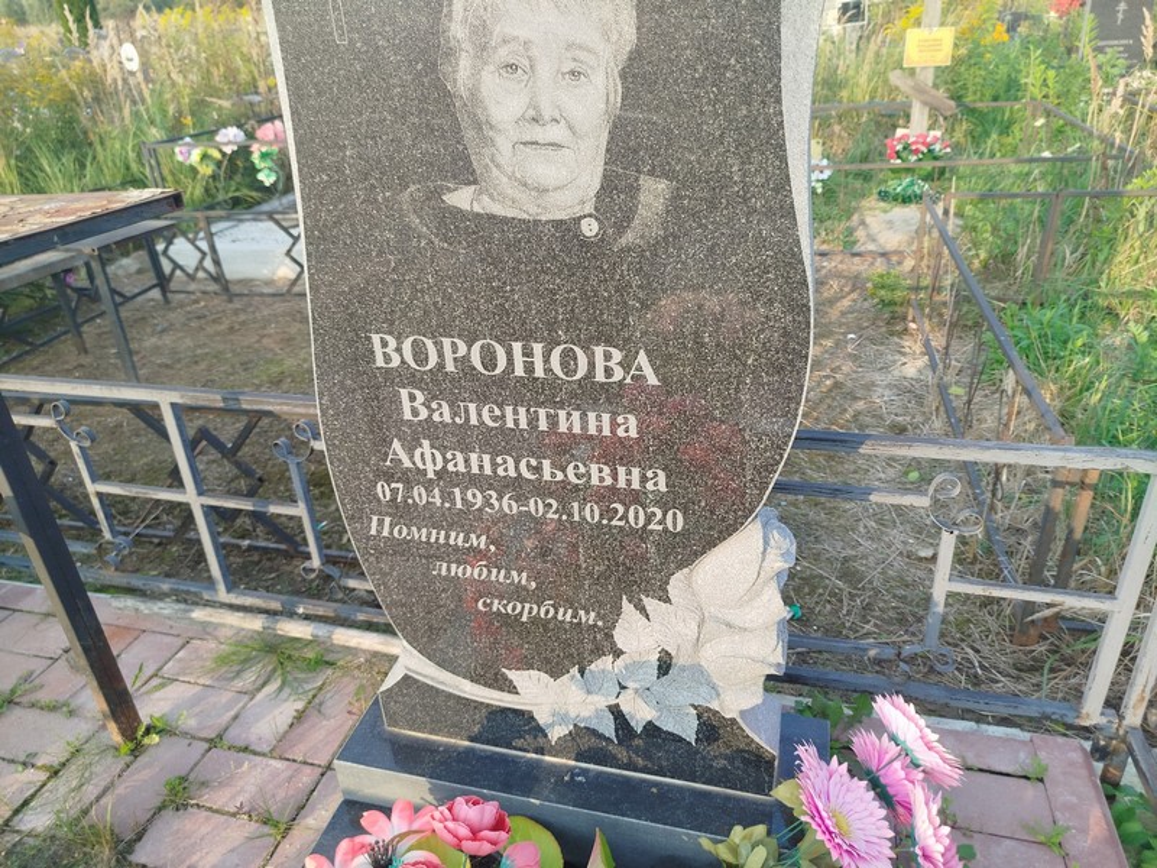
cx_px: 578
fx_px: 802
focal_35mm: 24
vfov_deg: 56.8
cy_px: 434
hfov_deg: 71.6
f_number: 1.7
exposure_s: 1/165
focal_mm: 5.31
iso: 50
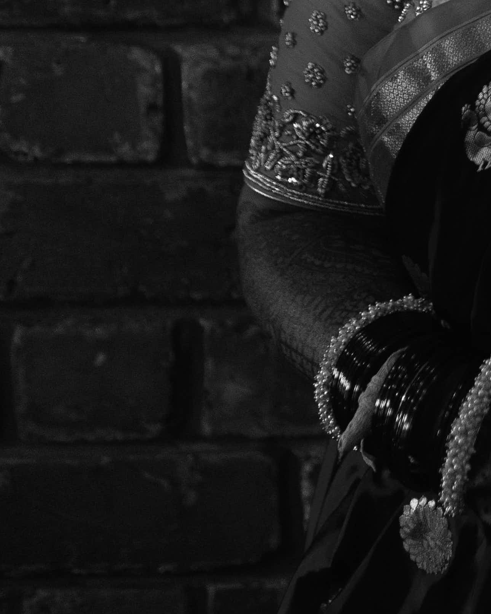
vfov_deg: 15.2
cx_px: 1122
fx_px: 2216
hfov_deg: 11.0
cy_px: -118
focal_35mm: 122
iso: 1000
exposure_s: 1/250
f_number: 1.8
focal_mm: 35
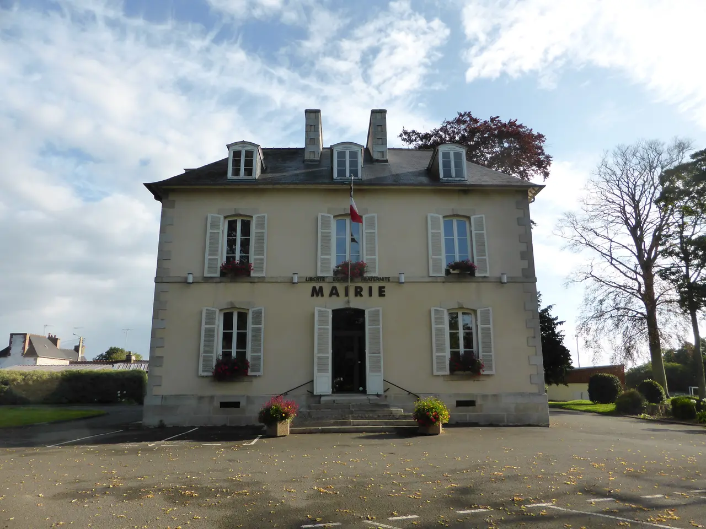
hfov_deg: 71.6
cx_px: 353
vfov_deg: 56.8
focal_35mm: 24
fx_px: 489
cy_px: 264
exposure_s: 1/800
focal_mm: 4.3
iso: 160
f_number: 3.3
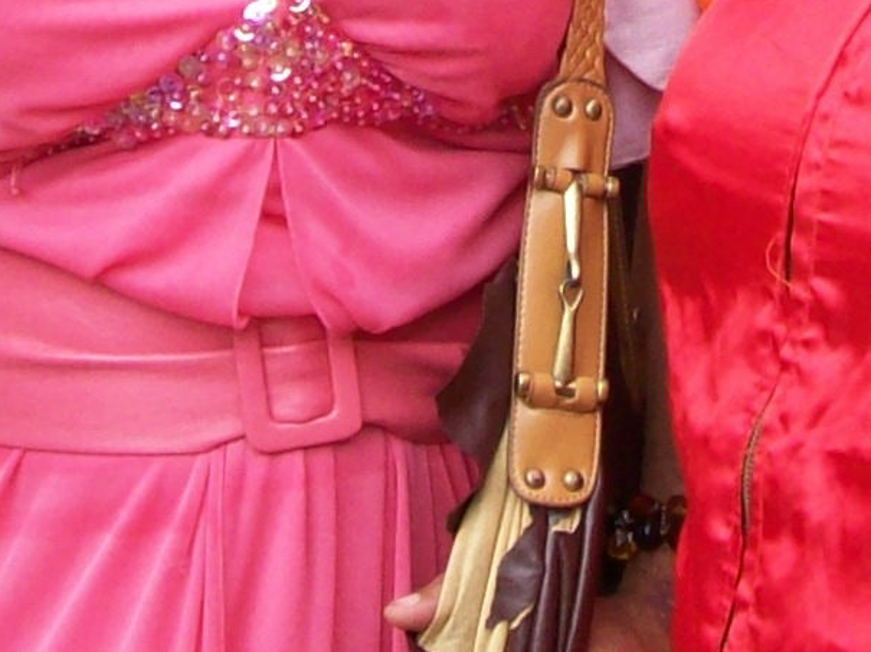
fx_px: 5331
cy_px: -533
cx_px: 764
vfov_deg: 6.8
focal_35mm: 212
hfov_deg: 9.3
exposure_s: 1/197
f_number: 3
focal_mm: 7.6
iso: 80
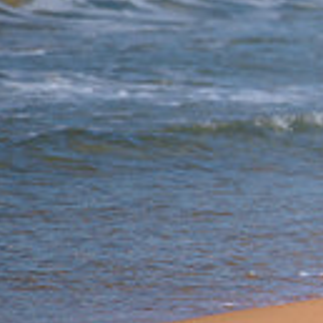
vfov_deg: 0.9
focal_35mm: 1906
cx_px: 699
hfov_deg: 0.9
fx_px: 20121
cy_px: 151
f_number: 5.6
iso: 220
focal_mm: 500
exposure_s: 1/2000
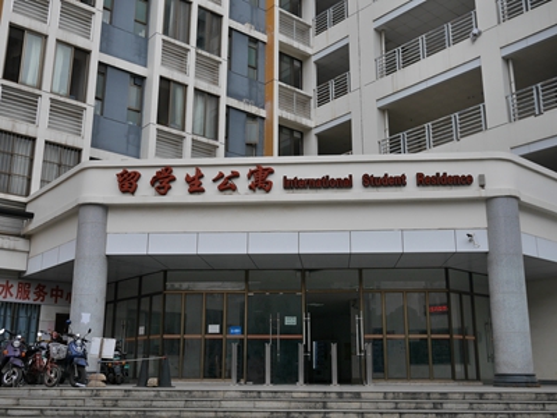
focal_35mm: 40
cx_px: 278
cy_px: 209
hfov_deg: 46.8
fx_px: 644
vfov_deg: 36.0
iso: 200
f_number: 3.5
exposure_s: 1/400
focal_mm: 20
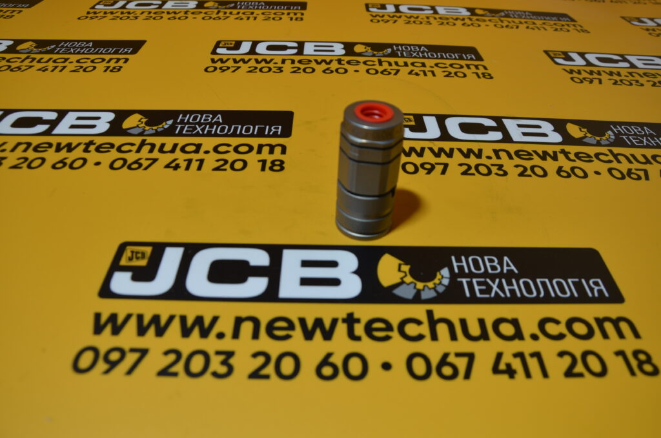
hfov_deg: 67.5
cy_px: 219
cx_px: 330
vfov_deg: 47.7
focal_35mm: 27
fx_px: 495
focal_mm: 18
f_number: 5.6
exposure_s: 1/60
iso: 220
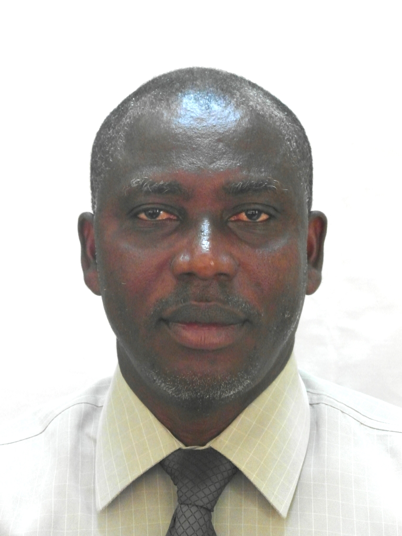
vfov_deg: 17.3
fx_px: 1765
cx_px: 201
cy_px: 268
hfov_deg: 13.0
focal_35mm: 114
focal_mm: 20.3
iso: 800
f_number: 4
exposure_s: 1/15
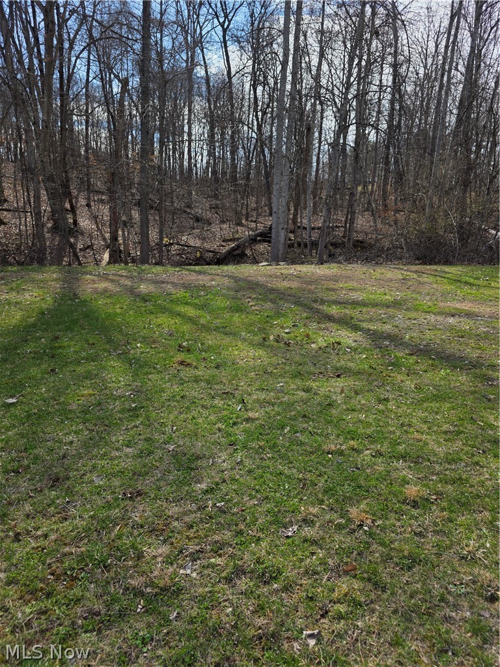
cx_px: 250
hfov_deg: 58.9
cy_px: 334
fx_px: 443
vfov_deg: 73.9
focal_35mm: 23
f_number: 1.7
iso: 80
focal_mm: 6.3
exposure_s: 1/2890
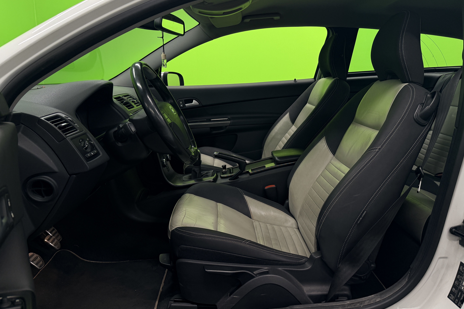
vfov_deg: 47.9
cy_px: 143
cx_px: 251
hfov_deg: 67.3
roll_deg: -0.2
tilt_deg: -11.3
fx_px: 348
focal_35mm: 27
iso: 100
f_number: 1.78
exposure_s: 1/100
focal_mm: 6.76
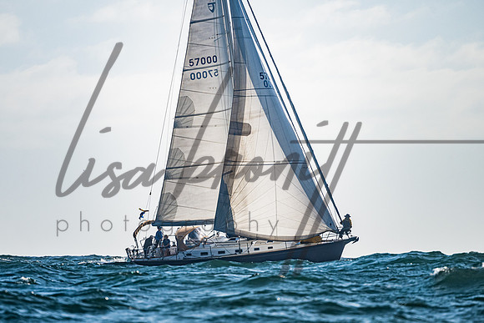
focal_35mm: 516
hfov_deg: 4.0
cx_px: 219
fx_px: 6934
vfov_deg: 2.7
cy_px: 146
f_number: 5.6
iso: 400
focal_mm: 400
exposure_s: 1/4000
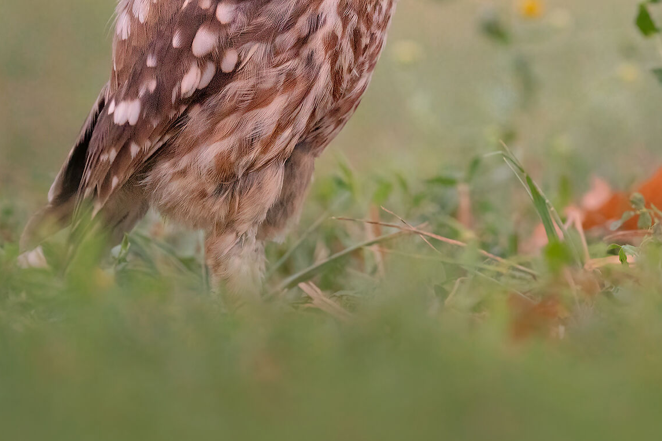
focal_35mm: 1086
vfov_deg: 1.3
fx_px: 19966
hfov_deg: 1.9
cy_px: 32
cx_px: 668
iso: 6400
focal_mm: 518
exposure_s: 1/50
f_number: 6.3
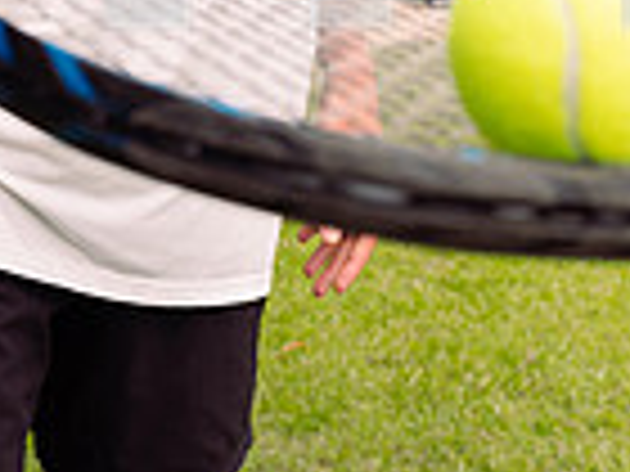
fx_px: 2257
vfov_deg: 11.0
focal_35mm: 124
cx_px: 266
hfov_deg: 15.9
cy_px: -423
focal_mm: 40
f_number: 7.1
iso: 100
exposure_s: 1/200
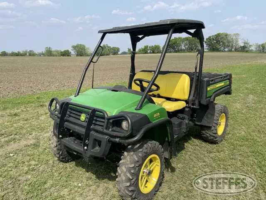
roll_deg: +1.3
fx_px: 200
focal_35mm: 26
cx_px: 133
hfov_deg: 67.3
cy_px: 100
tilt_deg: -12.4
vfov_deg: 53.1
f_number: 1.6
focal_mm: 4.2
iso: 32
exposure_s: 1/2681
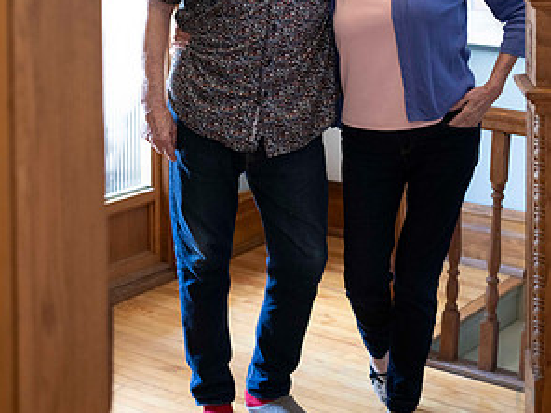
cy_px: 6
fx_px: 1162
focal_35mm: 73
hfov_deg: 26.7
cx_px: 274
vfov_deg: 19.6
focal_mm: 50
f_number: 2.8
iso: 3200
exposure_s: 1/100
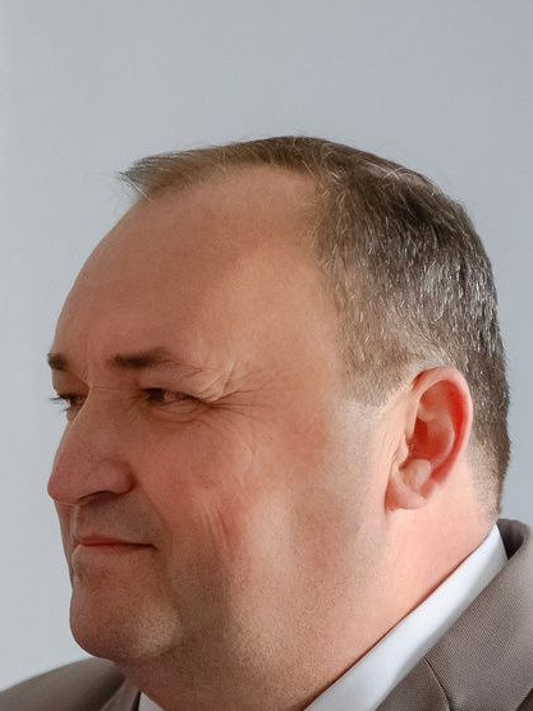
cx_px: -340
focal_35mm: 155
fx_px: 3182
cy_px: 1084
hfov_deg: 9.2
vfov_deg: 12.1
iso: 1000
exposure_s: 1/200
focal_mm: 35
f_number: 2.2
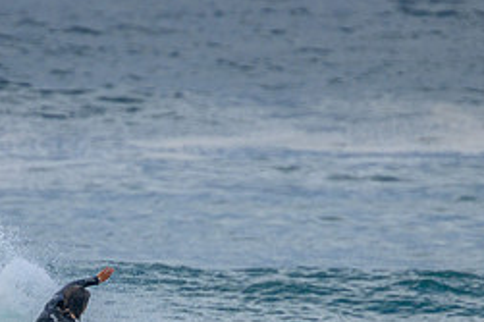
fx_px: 24842
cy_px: 367
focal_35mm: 1849
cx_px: 125
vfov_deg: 0.7
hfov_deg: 1.1
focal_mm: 800
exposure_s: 1/2000
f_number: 11
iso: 1000
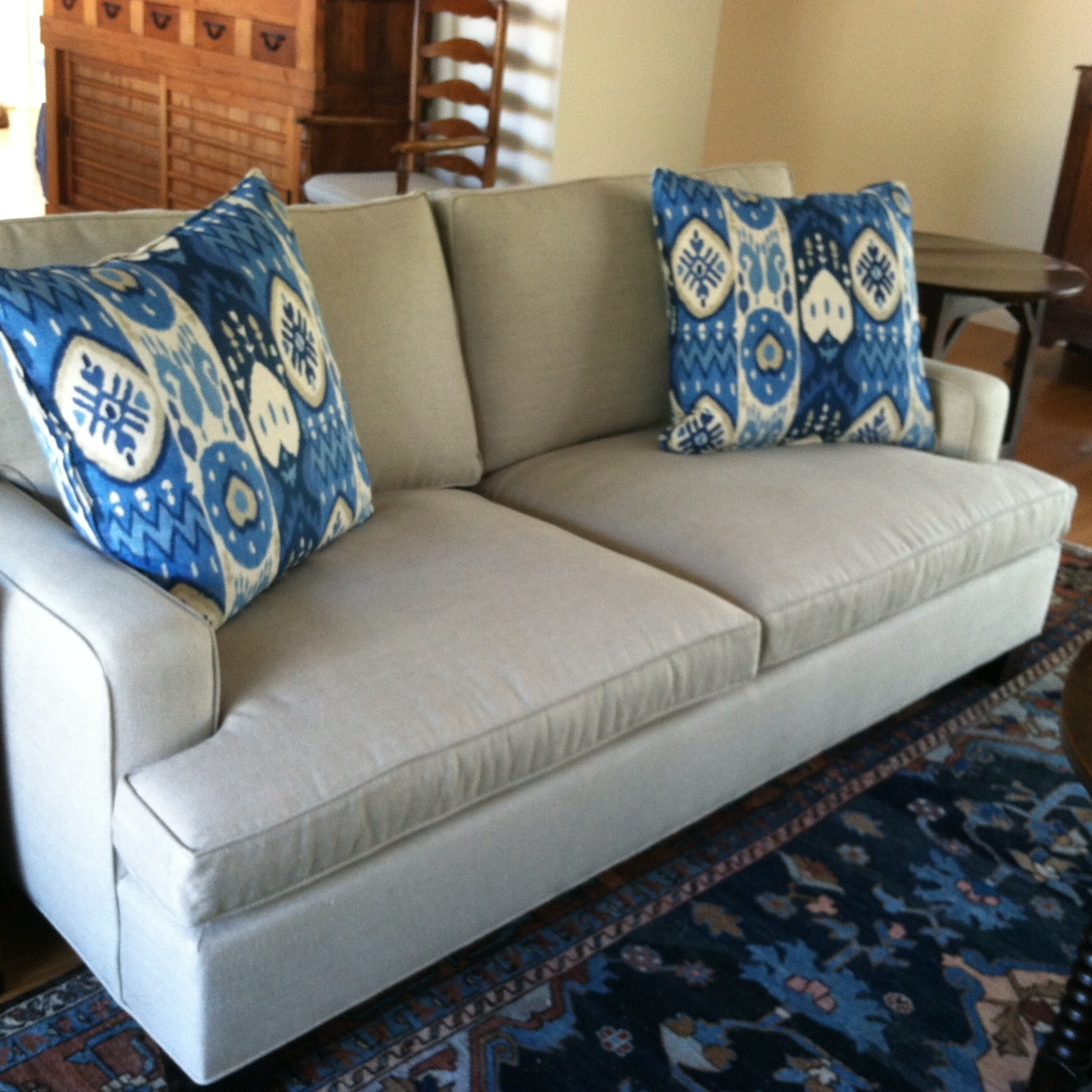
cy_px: 546
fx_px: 1499
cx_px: 511
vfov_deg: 40.0
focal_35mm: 42
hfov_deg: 40.0
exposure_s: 1/15
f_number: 2.8
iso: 125
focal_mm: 3.85
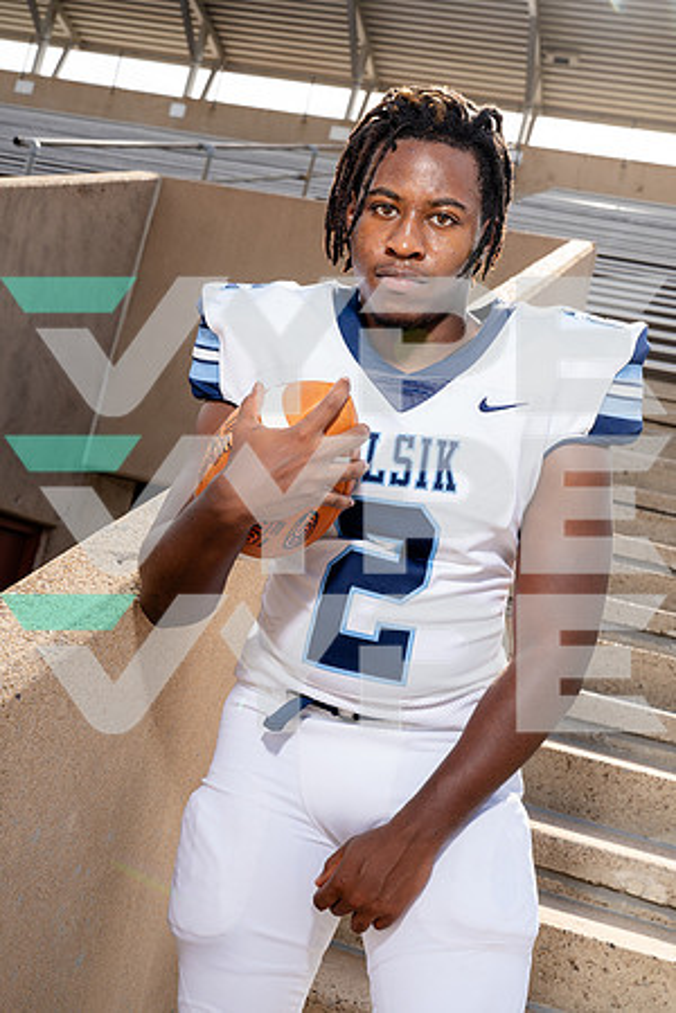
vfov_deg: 45.4
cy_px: 506
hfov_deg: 31.2
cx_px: 338
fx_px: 1211
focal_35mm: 43
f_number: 8
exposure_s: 1/250
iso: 200
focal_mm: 43
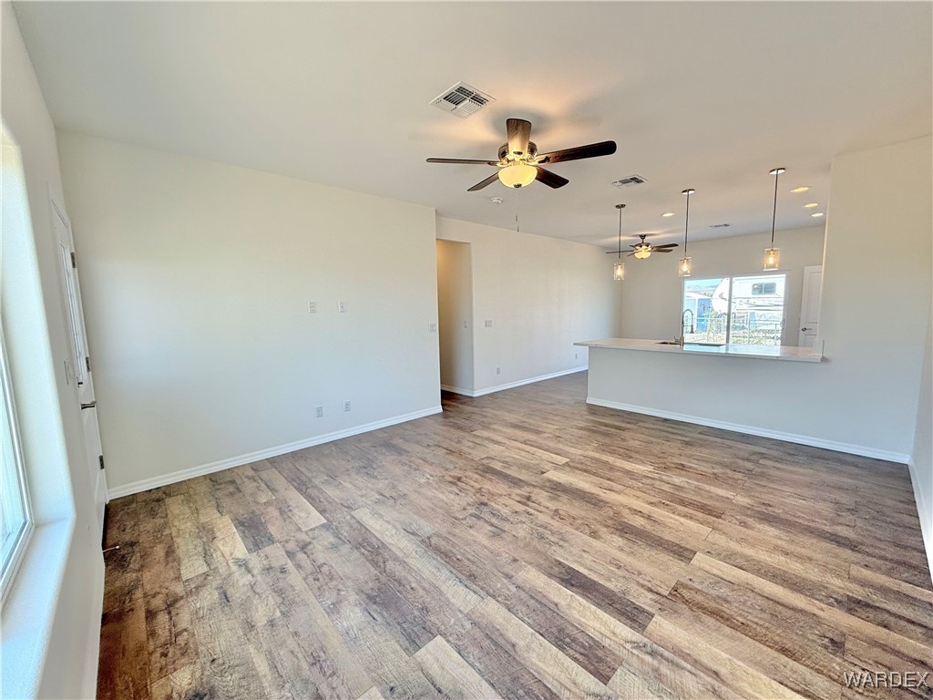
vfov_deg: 85.7
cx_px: 466
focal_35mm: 14
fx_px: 377
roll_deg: +1.6
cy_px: 350
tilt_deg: -6.0
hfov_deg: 102.1
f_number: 2.2
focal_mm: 2.22
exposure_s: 1/120
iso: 64
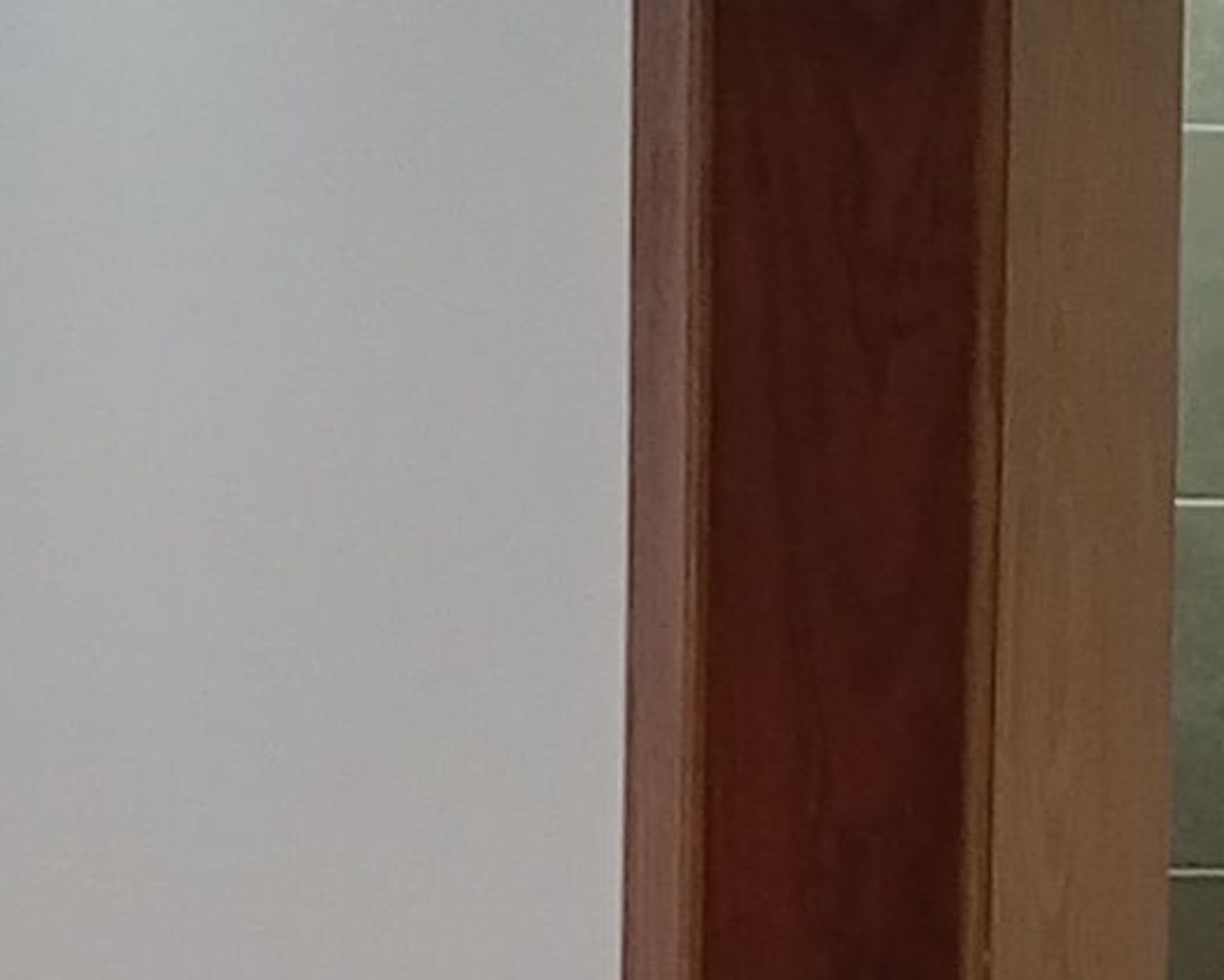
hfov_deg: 9.5
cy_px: 1290
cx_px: 562
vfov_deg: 7.5
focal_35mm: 204
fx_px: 7390
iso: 313
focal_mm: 4.09
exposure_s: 1/33.3
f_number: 1.6
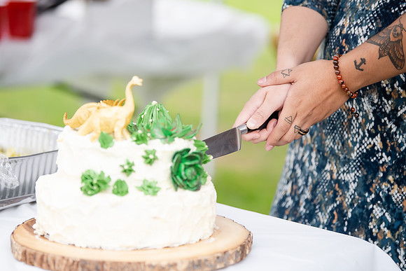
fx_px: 1618
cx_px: 191
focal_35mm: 143
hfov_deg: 14.3
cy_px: 128
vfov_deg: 9.6
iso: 200
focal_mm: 135
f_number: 2.8
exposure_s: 1/320
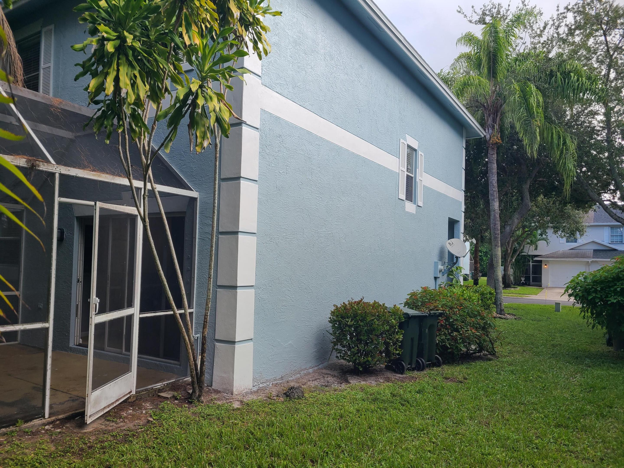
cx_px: 312
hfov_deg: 67.3
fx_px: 469
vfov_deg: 53.1
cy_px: 234
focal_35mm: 26
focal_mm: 5.4
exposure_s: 1/528
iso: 40
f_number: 1.8
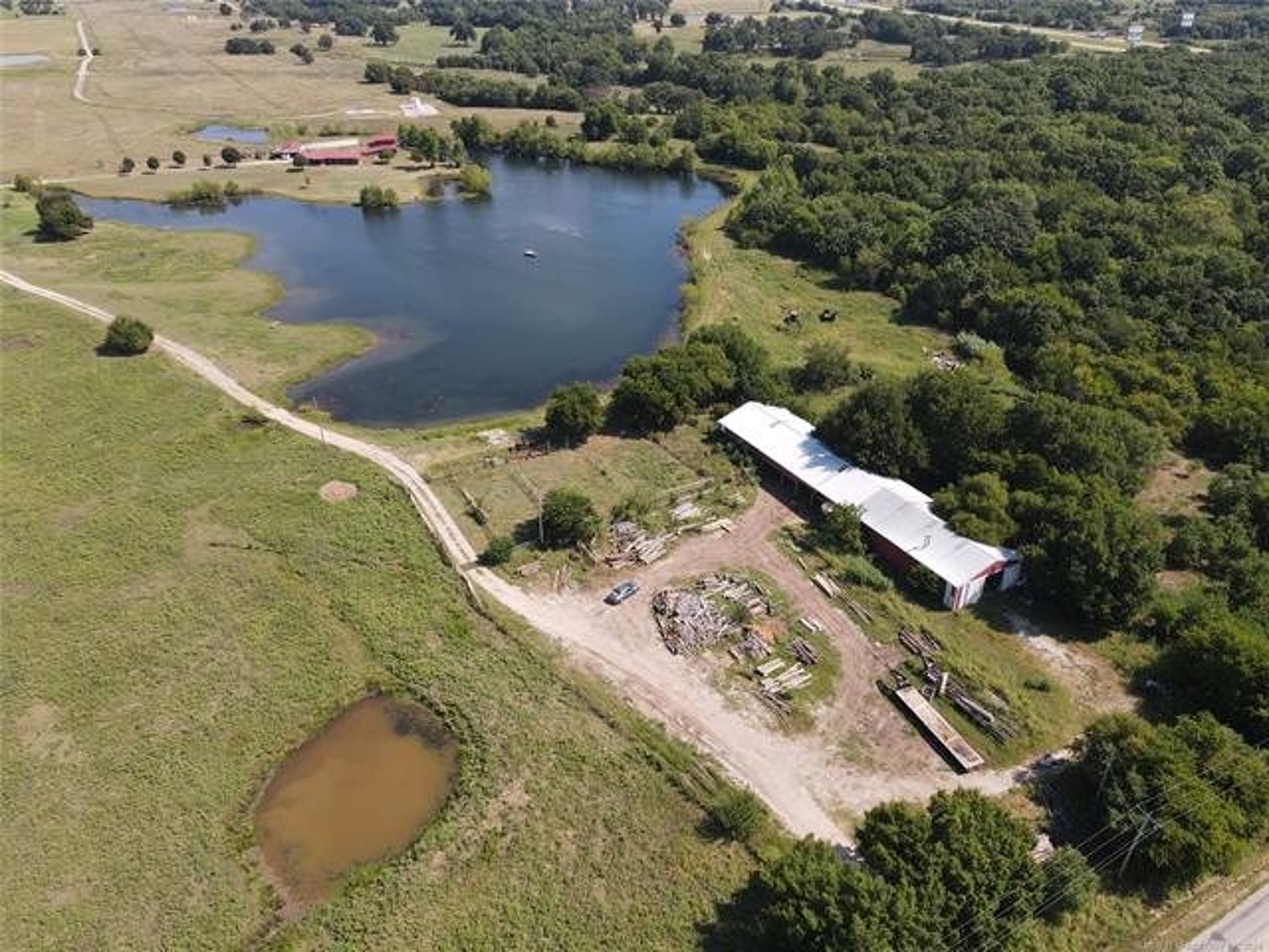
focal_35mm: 24
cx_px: 634
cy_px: 476
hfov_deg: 71.6
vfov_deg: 56.8
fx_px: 880
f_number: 2.8
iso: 100
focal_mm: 4.5
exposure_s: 1/500
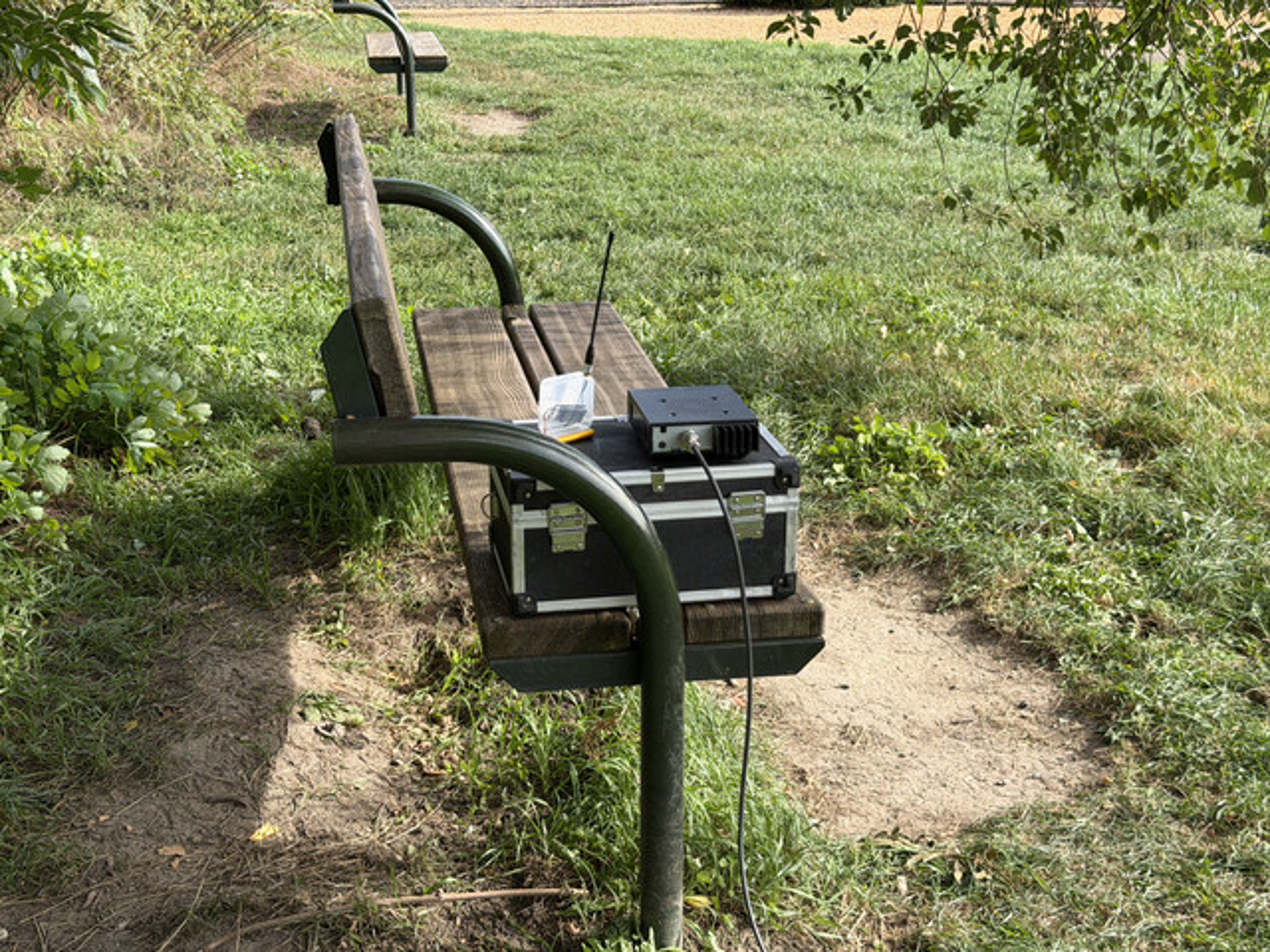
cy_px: 476
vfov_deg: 30.3
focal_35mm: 48
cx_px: 635
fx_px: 1761
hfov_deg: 39.7
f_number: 1.78
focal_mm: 6.76
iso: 80
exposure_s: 1/1222
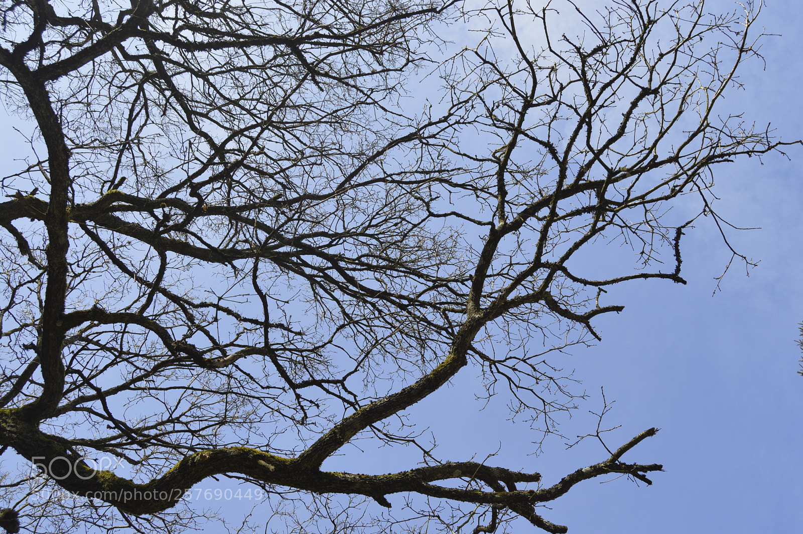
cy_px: 267
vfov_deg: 39.9
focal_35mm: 33
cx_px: 402
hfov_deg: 57.3
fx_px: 735
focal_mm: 22
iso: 100
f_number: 8
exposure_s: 1/250
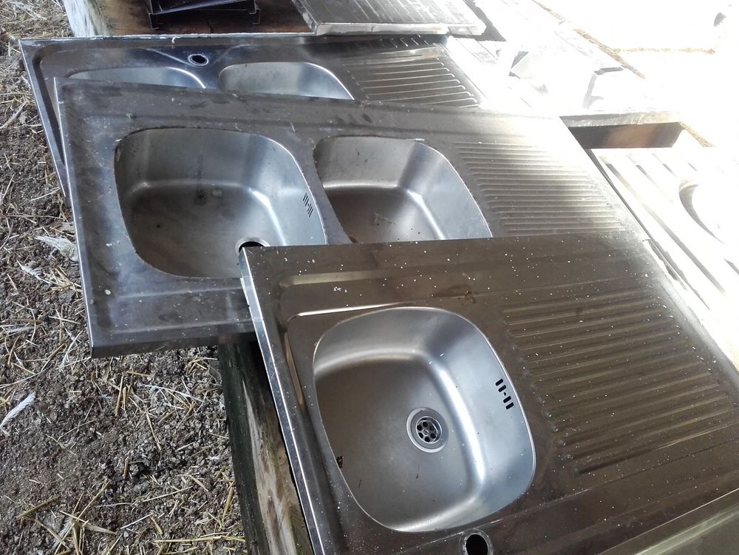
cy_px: 278
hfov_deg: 58.4
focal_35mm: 31
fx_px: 662
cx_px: 370
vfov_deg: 45.4
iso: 80
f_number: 2.2
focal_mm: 3.3
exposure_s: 1/100
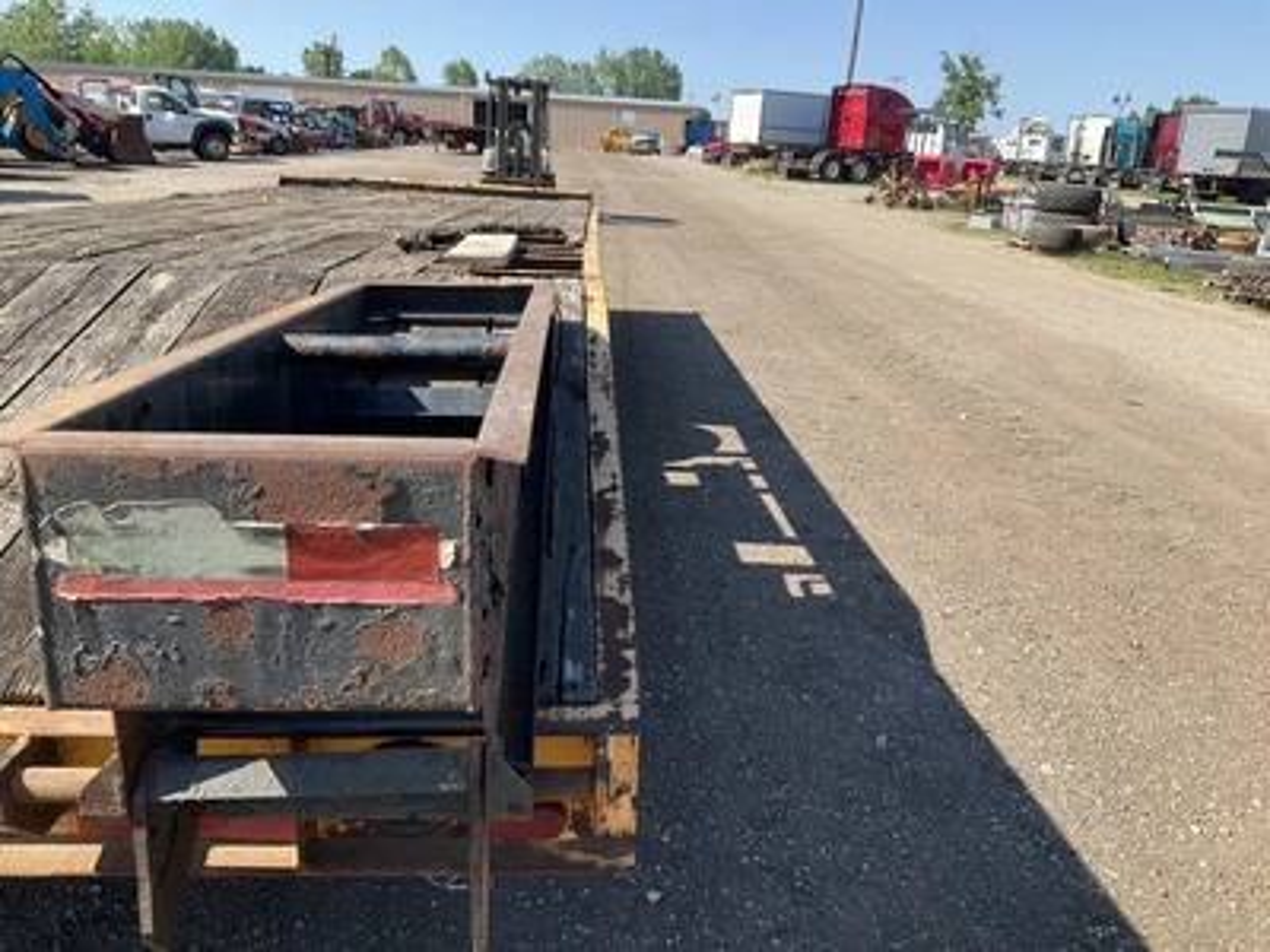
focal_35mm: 29
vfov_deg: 48.2
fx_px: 1064
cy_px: 476
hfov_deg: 61.7
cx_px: 635
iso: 25
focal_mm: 3
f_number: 1.8
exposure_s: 1/978
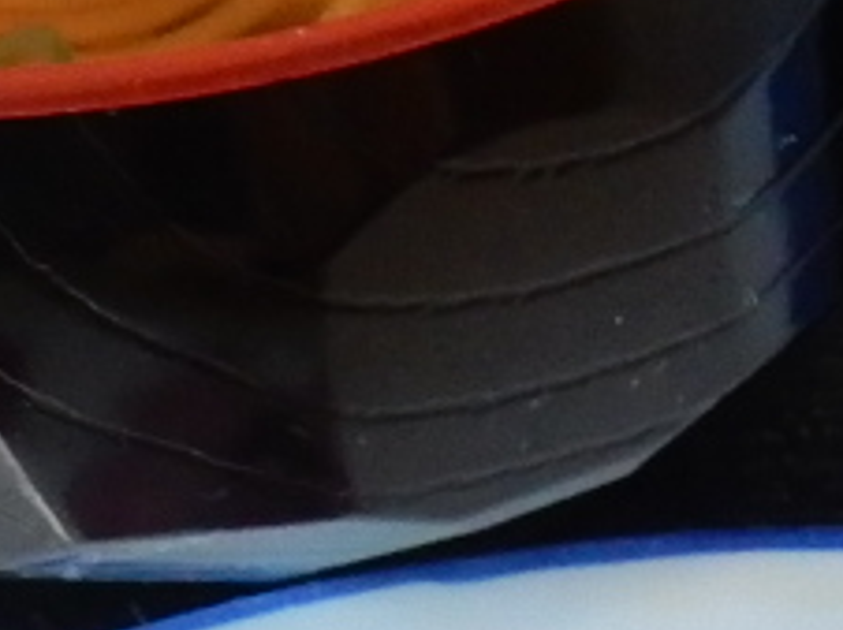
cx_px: 1466
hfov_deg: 10.6
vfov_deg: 7.9
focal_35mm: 177
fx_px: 4306
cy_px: 1372
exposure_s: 1/30
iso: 360
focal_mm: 4.5
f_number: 3.7
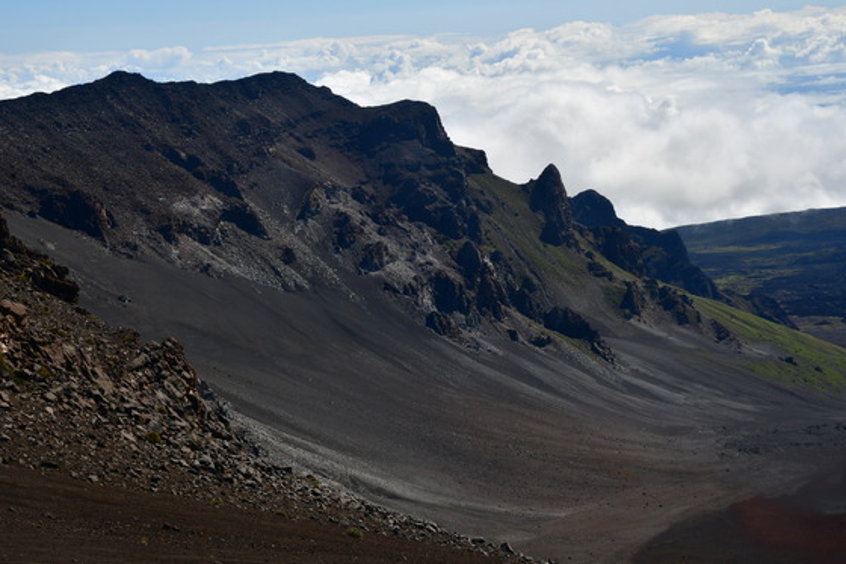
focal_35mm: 66
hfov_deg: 30.5
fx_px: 1550
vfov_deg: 20.6
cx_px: 423
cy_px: 282
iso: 200
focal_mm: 44
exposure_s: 1/250
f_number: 16
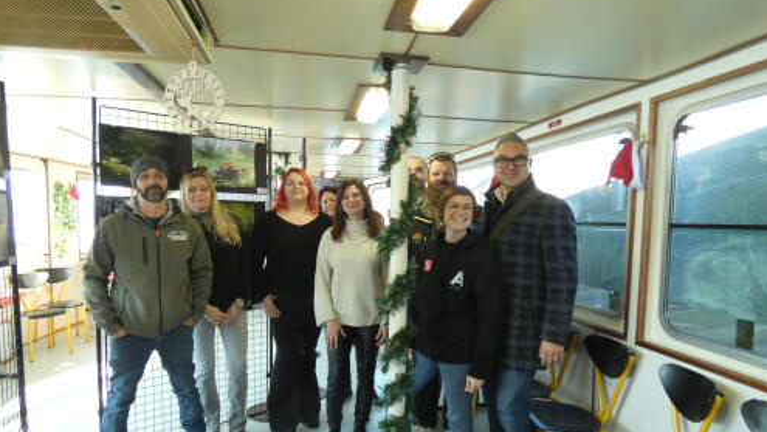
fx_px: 448
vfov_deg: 51.3
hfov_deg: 81.2
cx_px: 381
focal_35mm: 22
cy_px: 255
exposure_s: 1/50
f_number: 2.8
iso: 200
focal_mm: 3.6
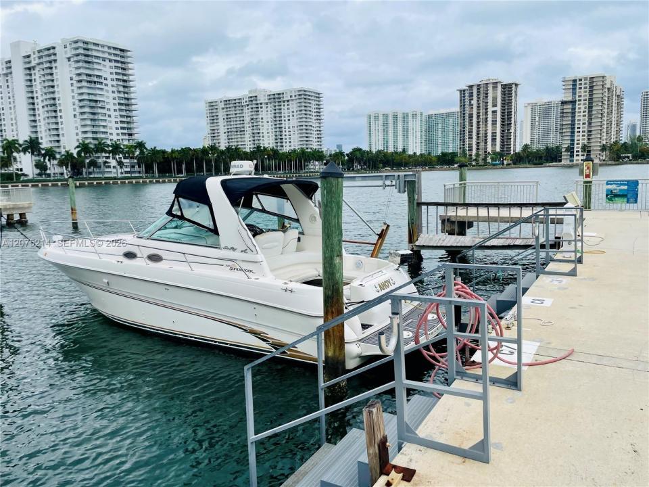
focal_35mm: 26
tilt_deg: -10.1
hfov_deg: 67.3
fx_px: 487
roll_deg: +2.3
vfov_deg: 53.1
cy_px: 244
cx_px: 324
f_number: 1.6
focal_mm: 4.2
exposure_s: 1/2817
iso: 32
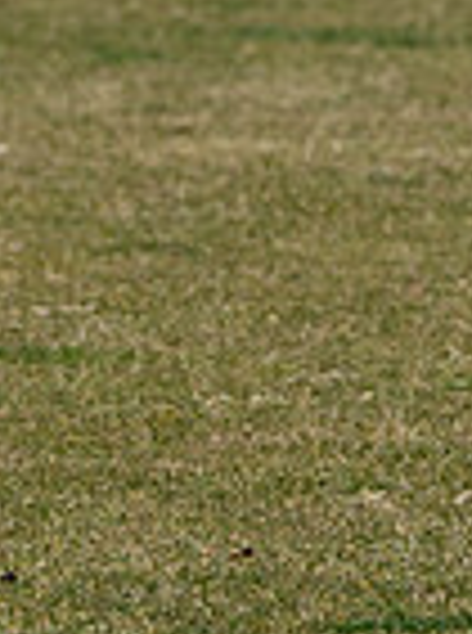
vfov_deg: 1.4
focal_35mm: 1427
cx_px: 1238
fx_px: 26062
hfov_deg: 1.0
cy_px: -527
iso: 160
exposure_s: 1/1600
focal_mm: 116
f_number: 3.5
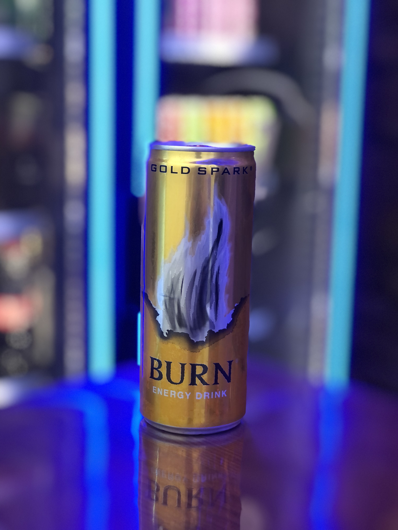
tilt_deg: -9.8
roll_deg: -1.9
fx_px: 874
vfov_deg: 33.8
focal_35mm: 57
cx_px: 199
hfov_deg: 25.7
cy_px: 265
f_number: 2.8
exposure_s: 1/33
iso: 160
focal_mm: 6.6
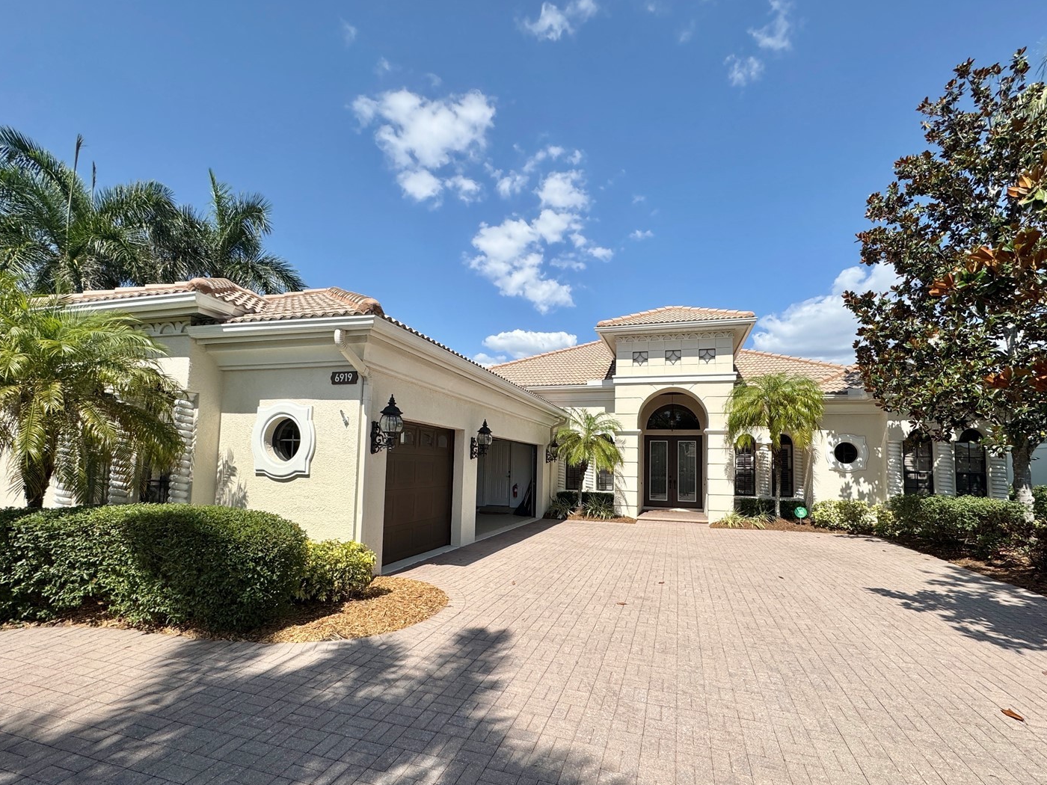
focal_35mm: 16
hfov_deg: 94.5
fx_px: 484
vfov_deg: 77.8
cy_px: 435
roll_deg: -1.5
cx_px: 541
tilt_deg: +3.3
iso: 50
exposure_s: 1/3247
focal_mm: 2.22
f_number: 2.2
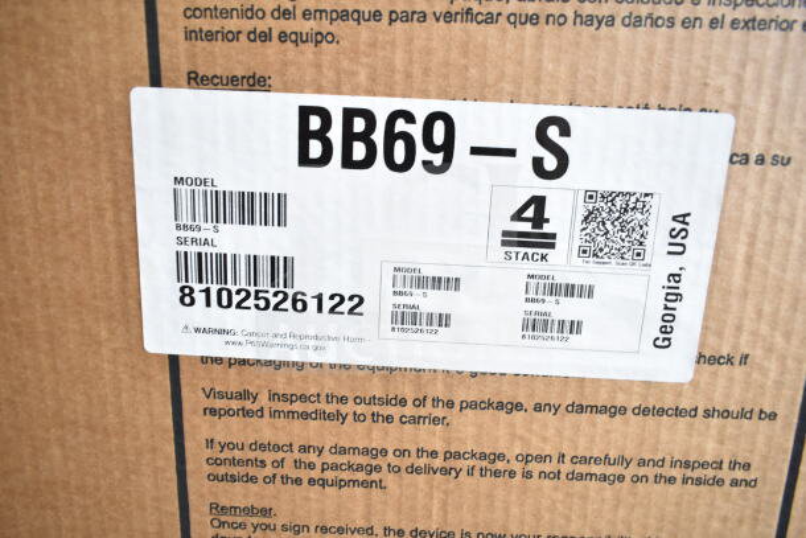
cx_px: 403
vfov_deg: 48.0
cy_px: 269
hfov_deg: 67.4
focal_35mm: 27
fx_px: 605
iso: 1600
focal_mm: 18
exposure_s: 1/80
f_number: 4.5
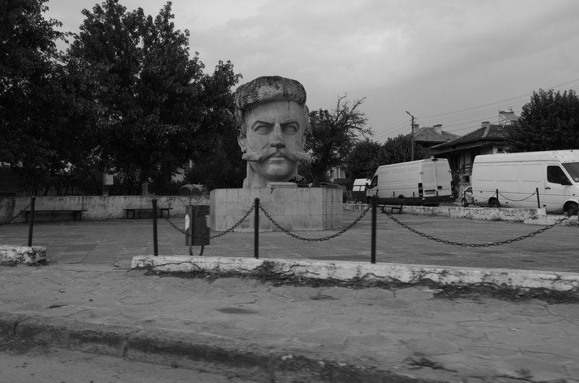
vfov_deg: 41.5
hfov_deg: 59.6
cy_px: 192
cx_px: 290
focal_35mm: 32
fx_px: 506
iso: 100
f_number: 8
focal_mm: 21
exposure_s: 1/500
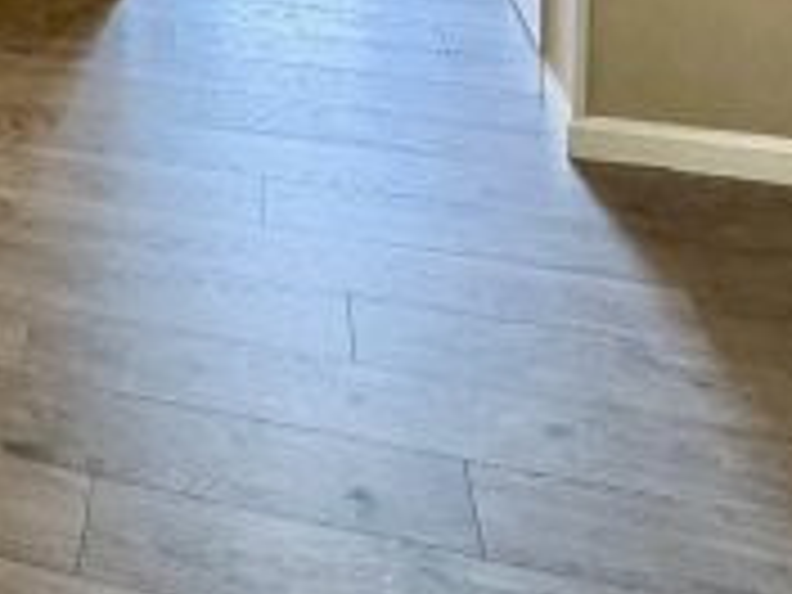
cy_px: -468
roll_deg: +1.0
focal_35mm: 53
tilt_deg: -2.4
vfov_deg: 20.1
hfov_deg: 32.4
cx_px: -52
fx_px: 1213
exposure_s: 1/120
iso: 320
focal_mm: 2.22
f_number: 2.2
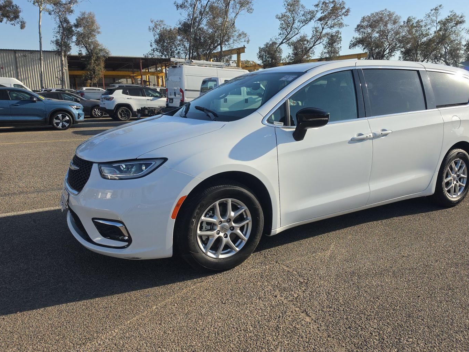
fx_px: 366
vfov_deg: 51.3
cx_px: 273
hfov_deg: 64.9
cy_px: 162
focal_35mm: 27
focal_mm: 6.5
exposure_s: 1/5015
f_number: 1.4
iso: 64
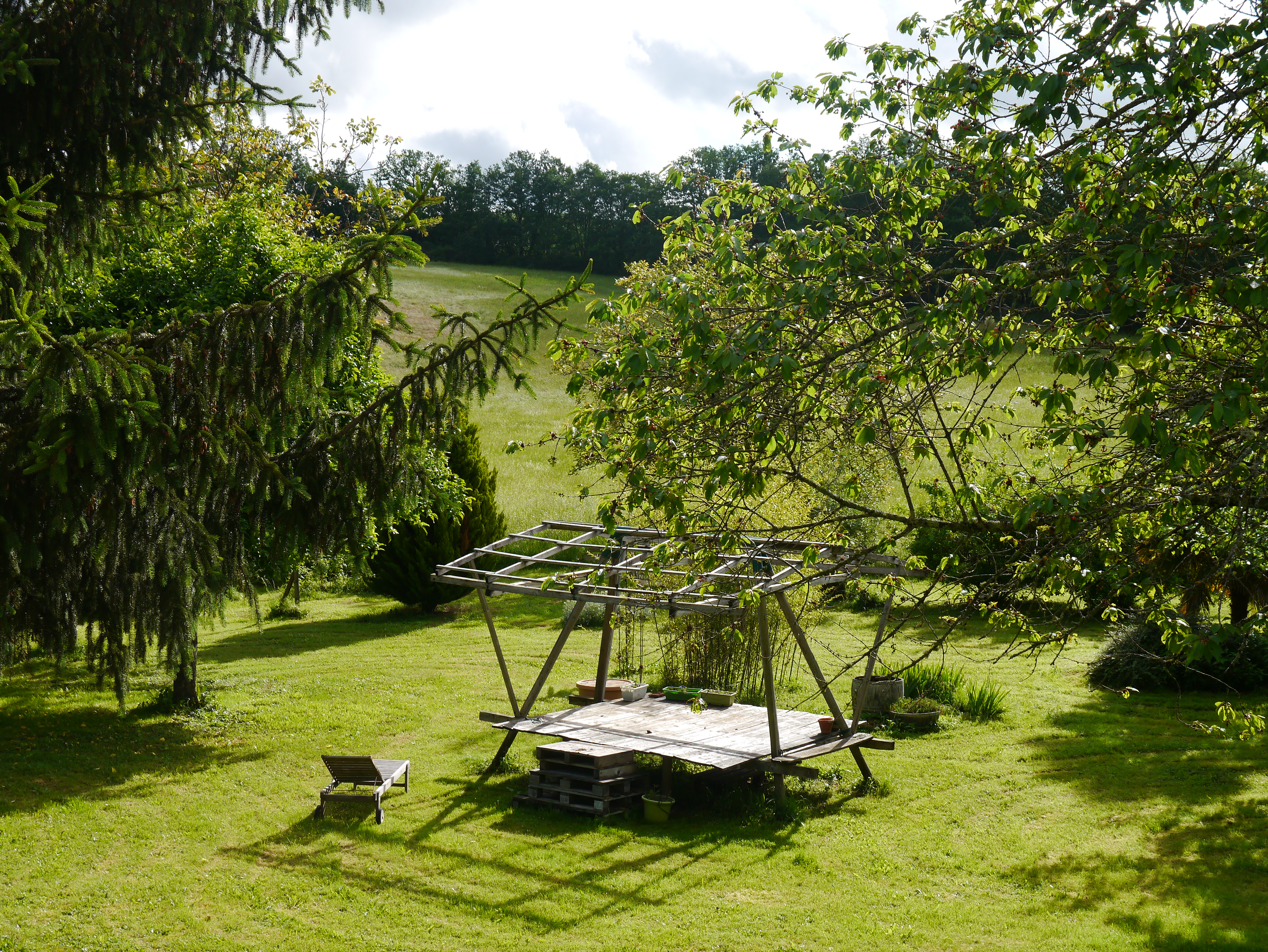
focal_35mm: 50
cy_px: 476
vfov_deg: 29.1
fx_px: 1832
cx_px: 634
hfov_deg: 38.2
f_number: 8
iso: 160
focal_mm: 25
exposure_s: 1/250
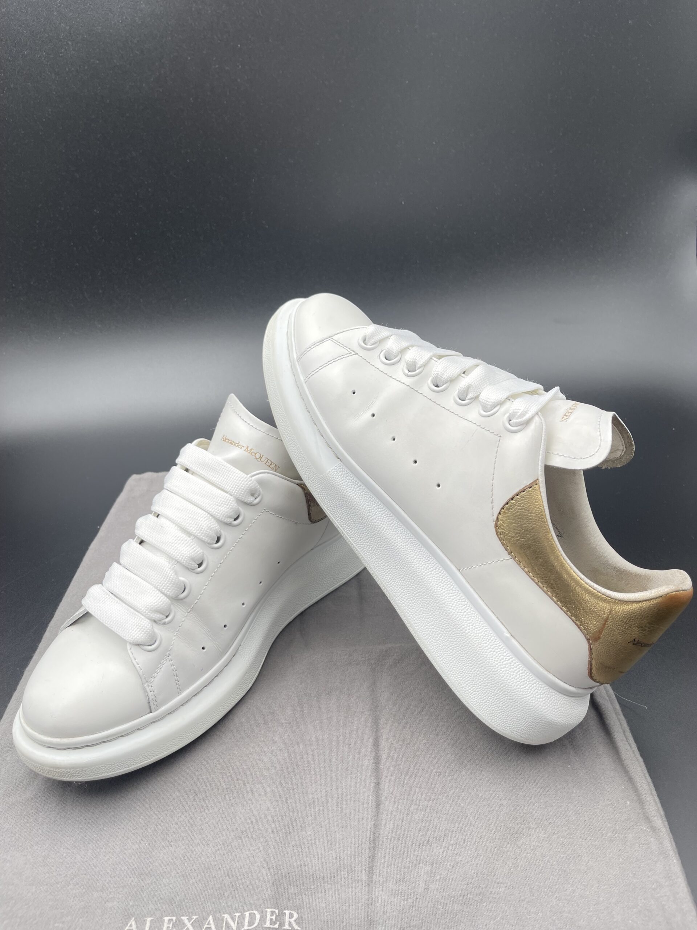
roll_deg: +4.4
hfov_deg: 53.1
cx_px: 348
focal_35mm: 26
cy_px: 465
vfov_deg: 67.3
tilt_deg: -34.2
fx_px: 698
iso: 32
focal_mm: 5.1
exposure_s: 1/211
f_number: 1.6
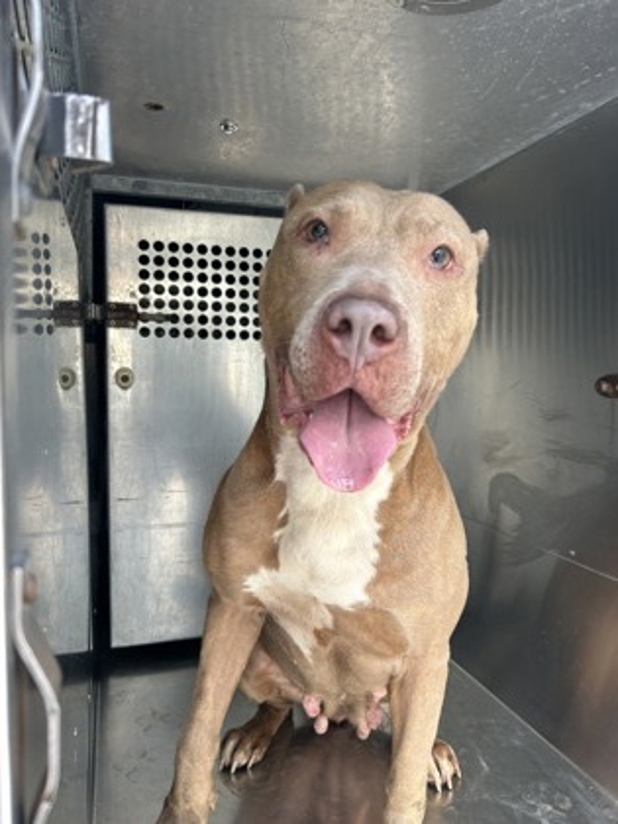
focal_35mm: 26
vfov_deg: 67.3
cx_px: 309
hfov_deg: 53.1
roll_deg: -2.6
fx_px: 619
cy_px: 412
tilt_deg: -8.6
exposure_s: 1/137
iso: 32
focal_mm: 5.7
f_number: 1.5
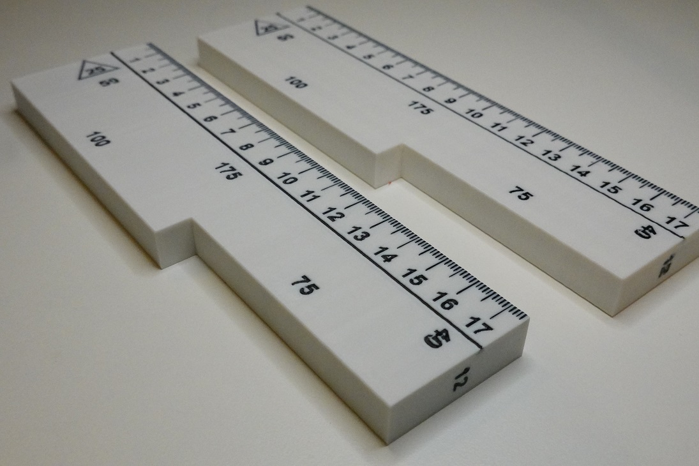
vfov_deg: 33.4
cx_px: 350
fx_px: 777
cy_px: 233
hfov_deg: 48.5
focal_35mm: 40
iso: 4000
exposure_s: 1/1000
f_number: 6.3
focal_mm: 14.69
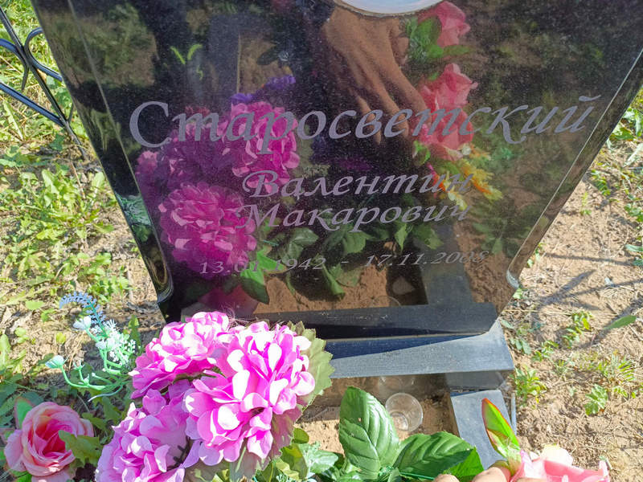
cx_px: 322
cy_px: 241
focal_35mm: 25
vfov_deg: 54.9
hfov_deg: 69.4
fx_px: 464
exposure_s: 1/408
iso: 112
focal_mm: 4.76
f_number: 1.69
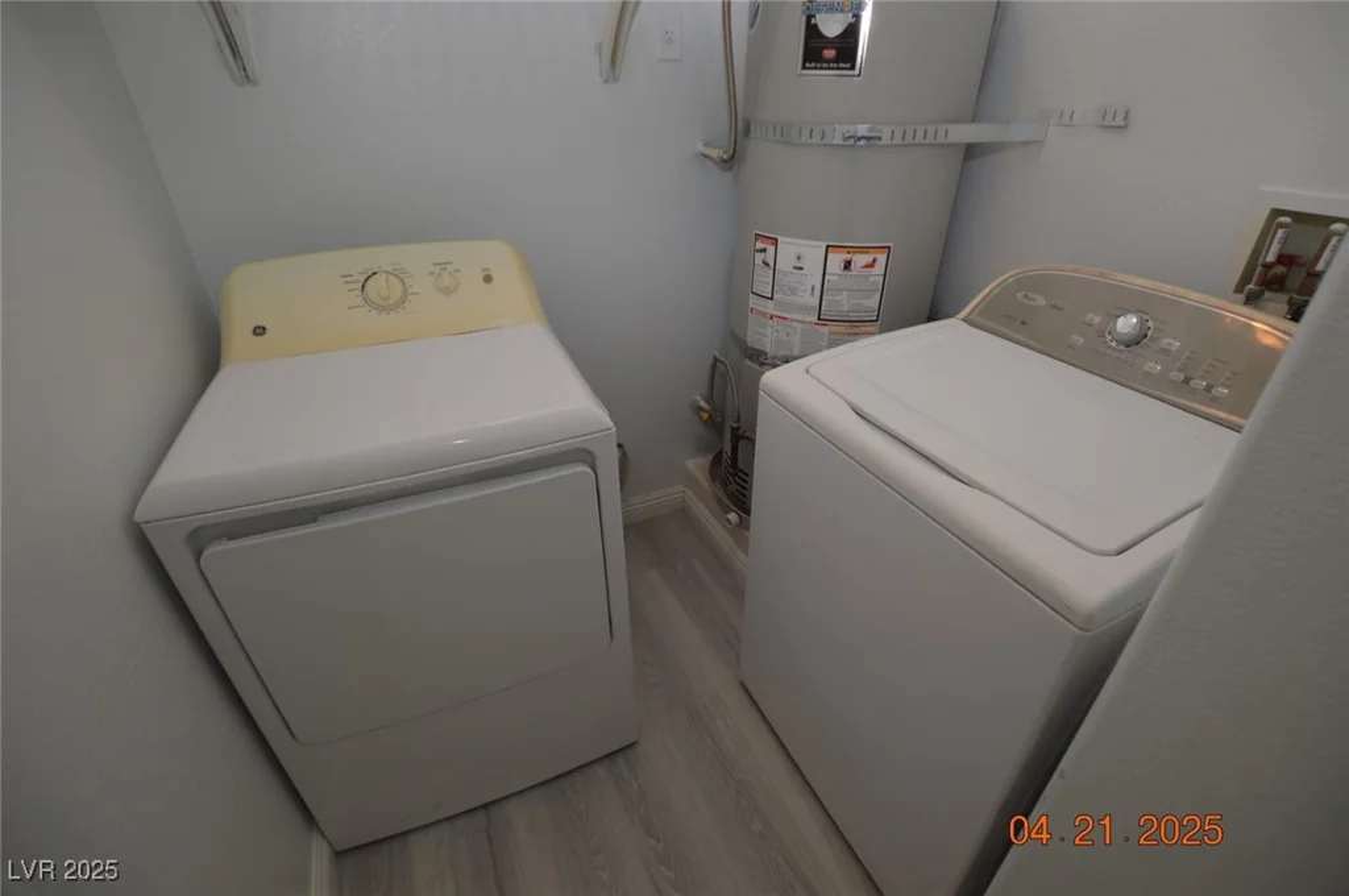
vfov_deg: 77.2
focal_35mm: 15
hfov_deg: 100.5
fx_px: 561
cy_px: 448
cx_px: 674
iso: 360
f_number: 3.5
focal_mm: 10
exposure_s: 1/60
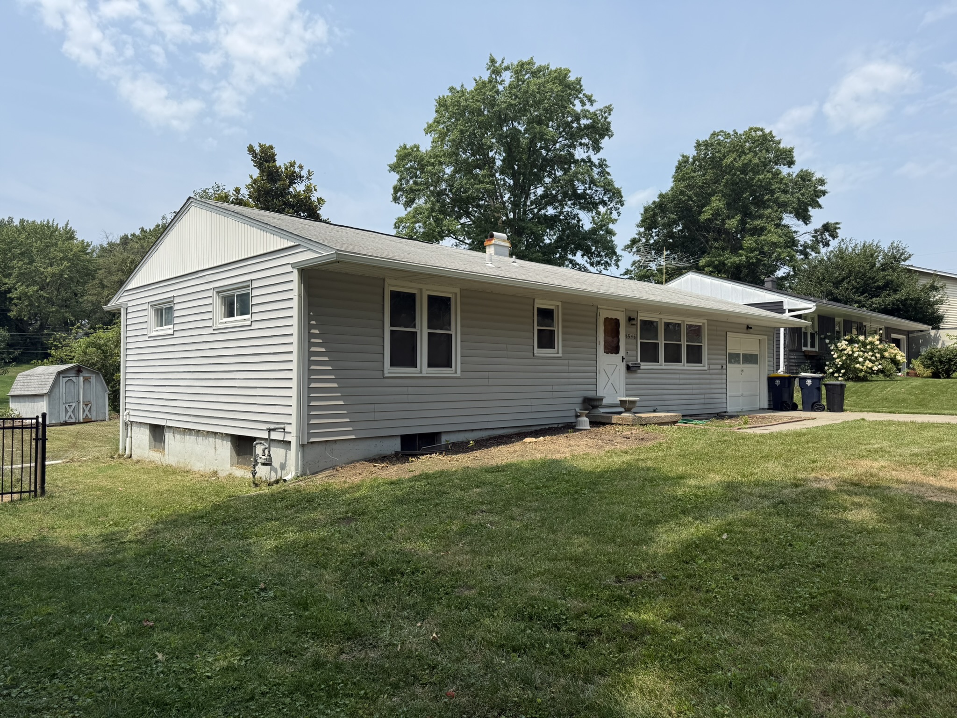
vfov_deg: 56.8
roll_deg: +0.5
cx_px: 478
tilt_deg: +0.9
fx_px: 664
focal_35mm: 24
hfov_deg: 71.6
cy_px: 359
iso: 80
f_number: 1.78
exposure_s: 1/4673
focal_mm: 6.76
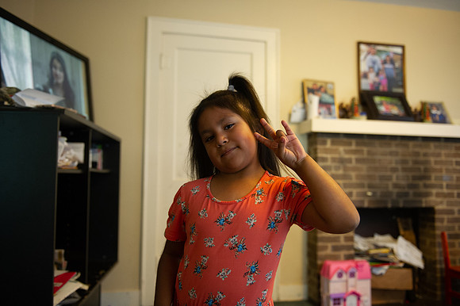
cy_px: 153
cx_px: 230
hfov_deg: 58.7
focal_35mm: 32
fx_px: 409
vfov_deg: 41.1
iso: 2500
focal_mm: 32
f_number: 2.8
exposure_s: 1/50
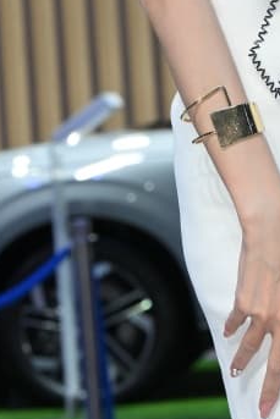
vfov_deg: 5.6
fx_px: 4277
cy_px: 169
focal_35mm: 367
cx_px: 492
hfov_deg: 3.7
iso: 400
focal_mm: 70
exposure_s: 1/250
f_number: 5.6
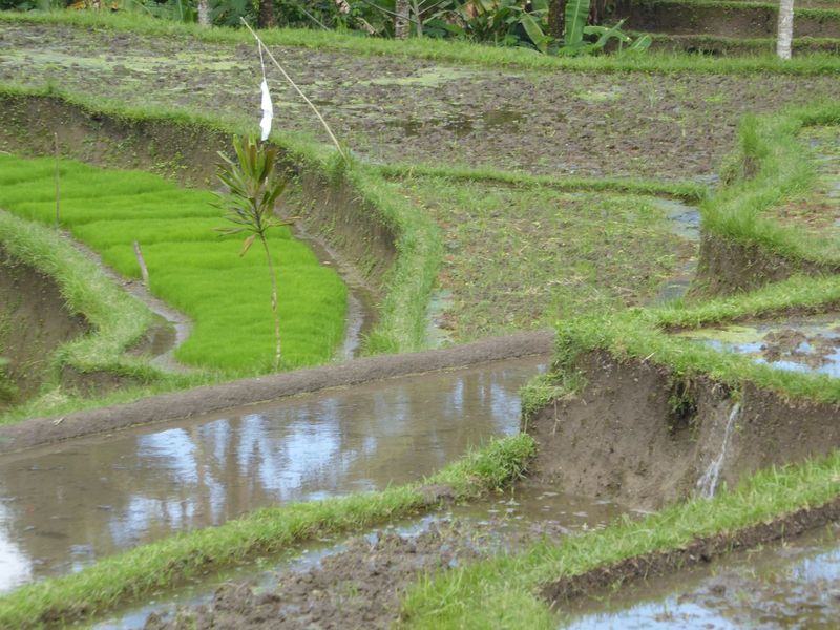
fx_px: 6431
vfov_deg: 5.6
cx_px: 420
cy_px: 315
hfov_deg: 7.5
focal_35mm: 265
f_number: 5.6
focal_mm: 47.5
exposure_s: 1/80
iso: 100
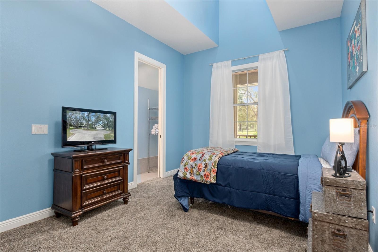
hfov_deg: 95.0
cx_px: 189
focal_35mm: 16
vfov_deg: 72.0
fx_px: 173
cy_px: 126
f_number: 8
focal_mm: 11
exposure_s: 1.3
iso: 640
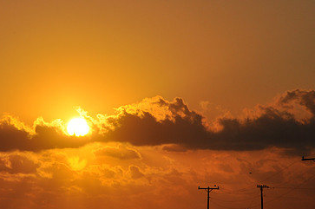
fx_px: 2200
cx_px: 81
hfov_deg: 8.2
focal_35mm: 252
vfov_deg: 5.4
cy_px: 139
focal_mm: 105
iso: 200
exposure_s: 1/800
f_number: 14
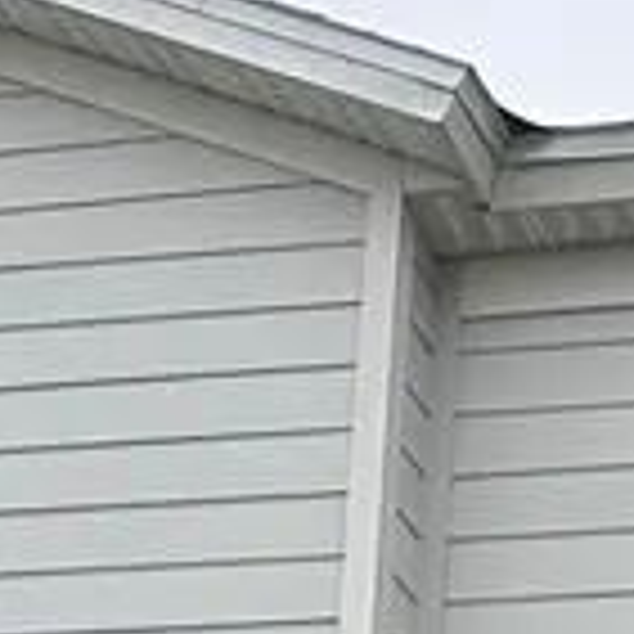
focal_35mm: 154
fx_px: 3191
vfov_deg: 10.0
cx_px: 850
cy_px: 1475
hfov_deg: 11.0
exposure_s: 1/503
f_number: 1.78
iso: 80
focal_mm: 6.86
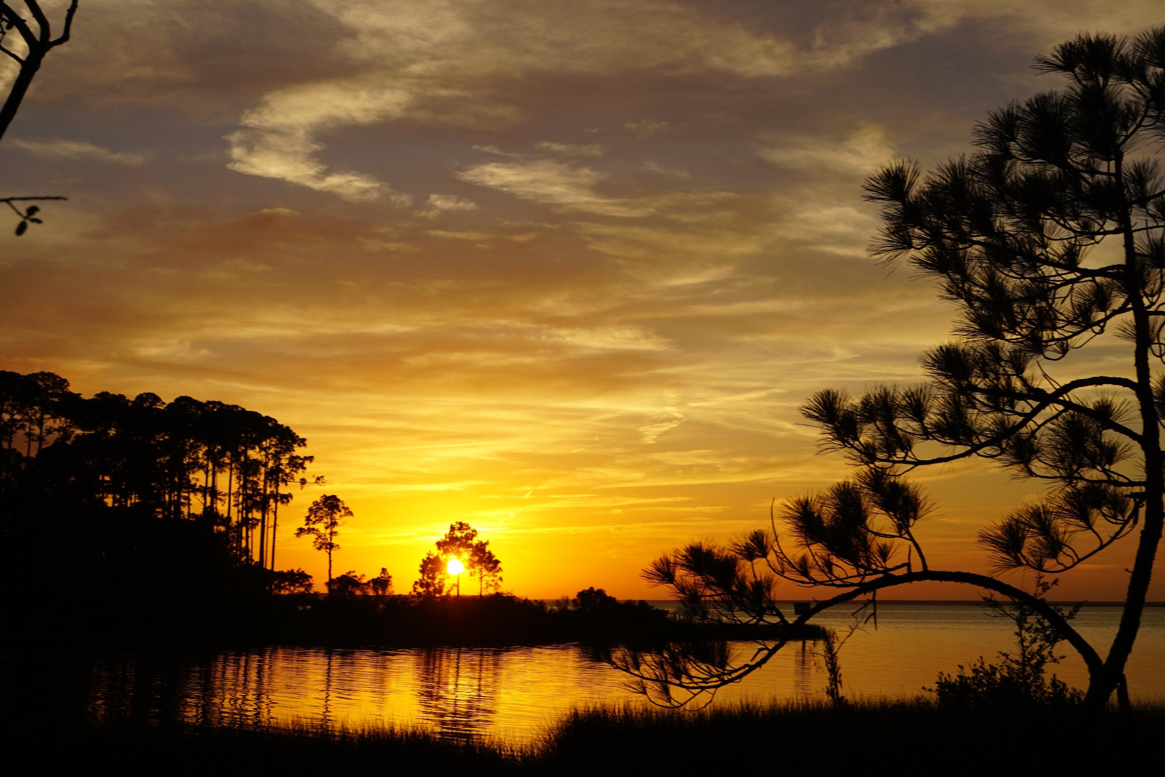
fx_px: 1456
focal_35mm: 45
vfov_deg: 29.9
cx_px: 582
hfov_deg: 43.6
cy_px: 388
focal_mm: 30
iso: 100
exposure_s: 1/160
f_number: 11
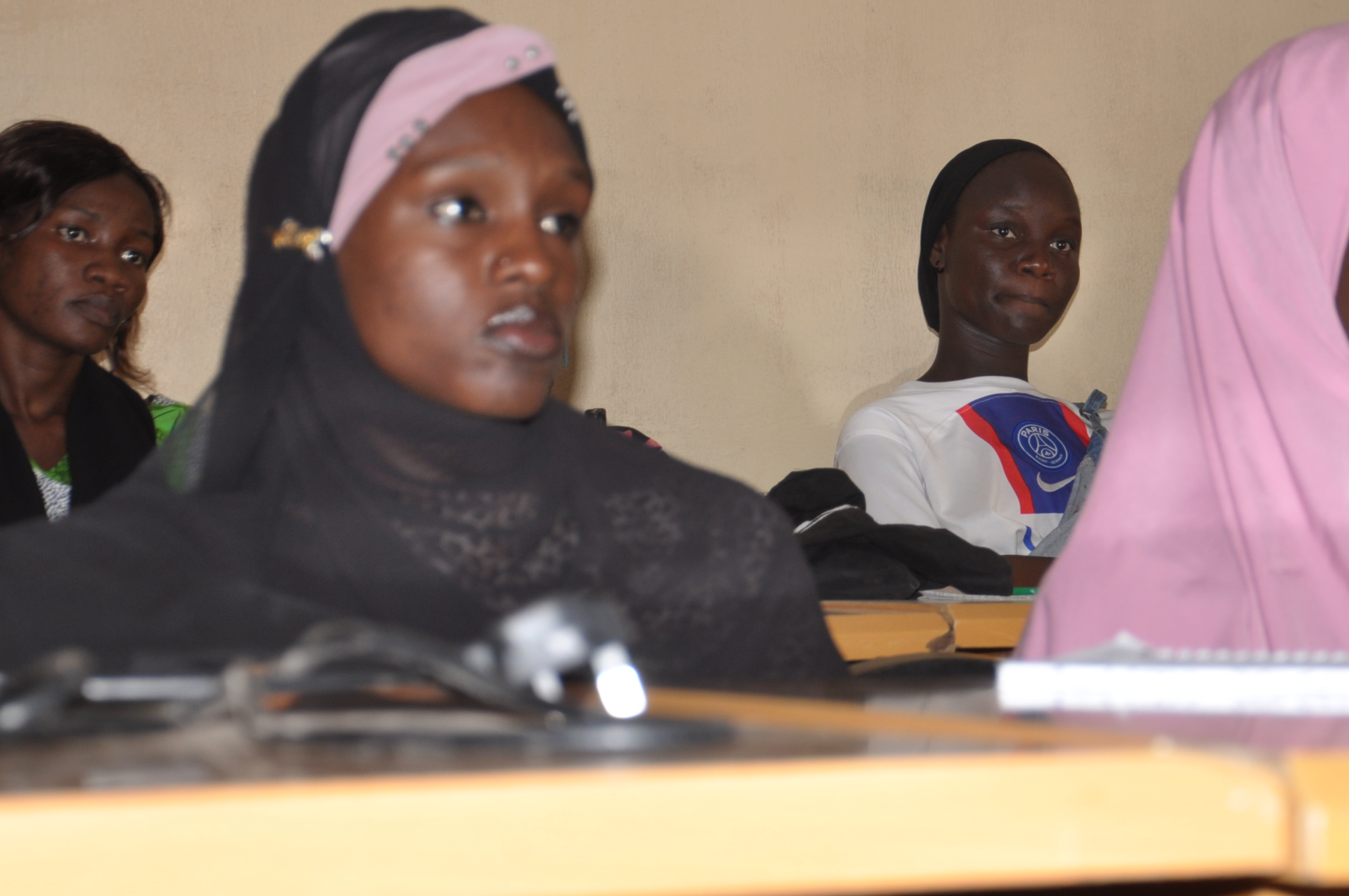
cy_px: 230
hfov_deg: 17.0
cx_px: 980
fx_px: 4491
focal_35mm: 120
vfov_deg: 11.4
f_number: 4.8
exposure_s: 1/60
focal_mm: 48
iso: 200
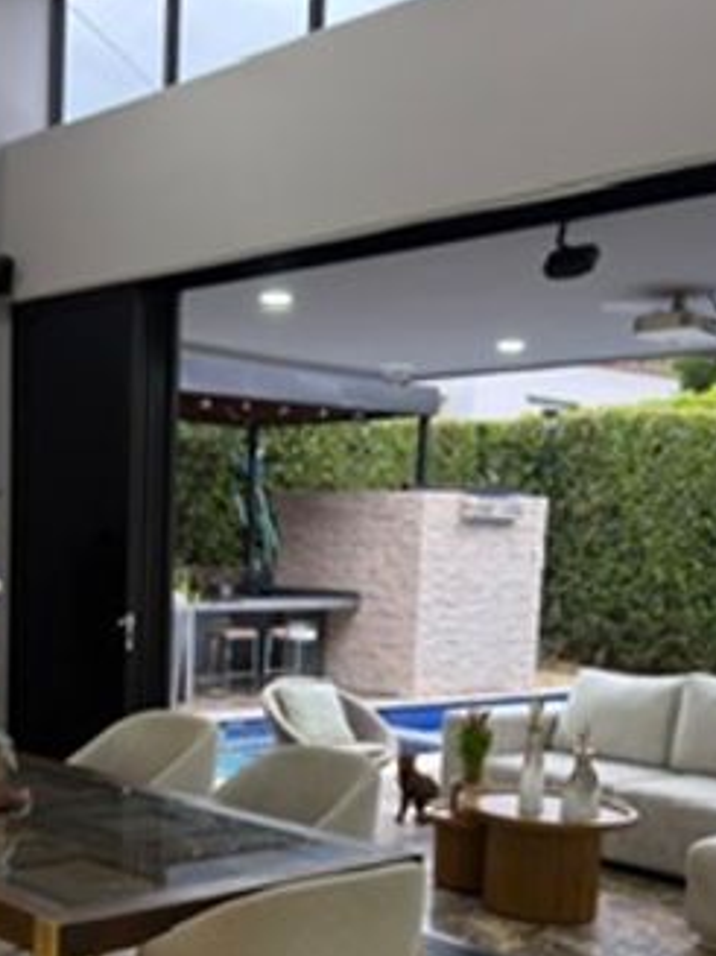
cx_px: 222
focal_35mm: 49
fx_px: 1352
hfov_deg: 29.4
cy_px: 680
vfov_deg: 38.2
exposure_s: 1/40
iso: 200
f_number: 1.78
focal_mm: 6.76
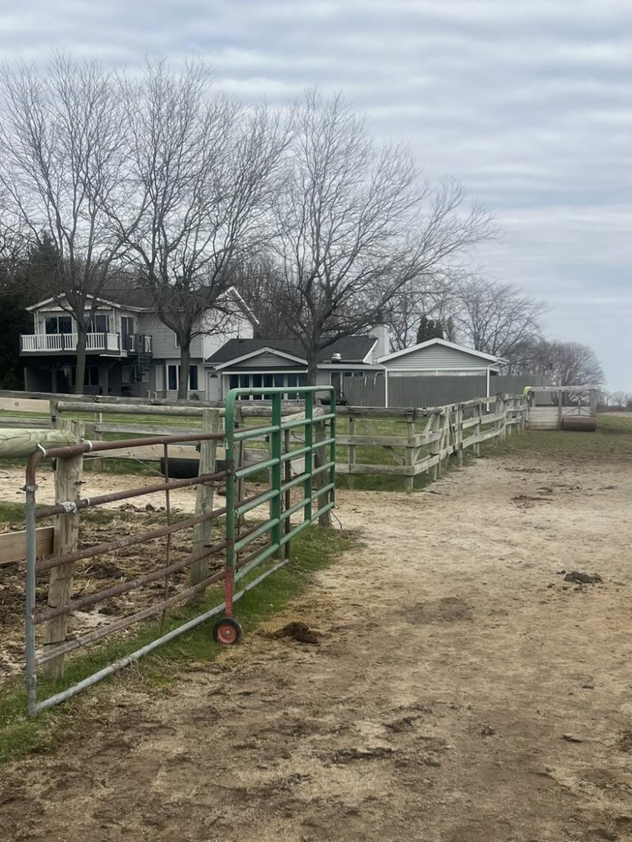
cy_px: 510
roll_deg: +1.2
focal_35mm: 45
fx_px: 1095
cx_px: 305
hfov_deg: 32.2
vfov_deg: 41.9
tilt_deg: -4.6
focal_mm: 5.1
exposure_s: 1/4016
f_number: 1.6
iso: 50
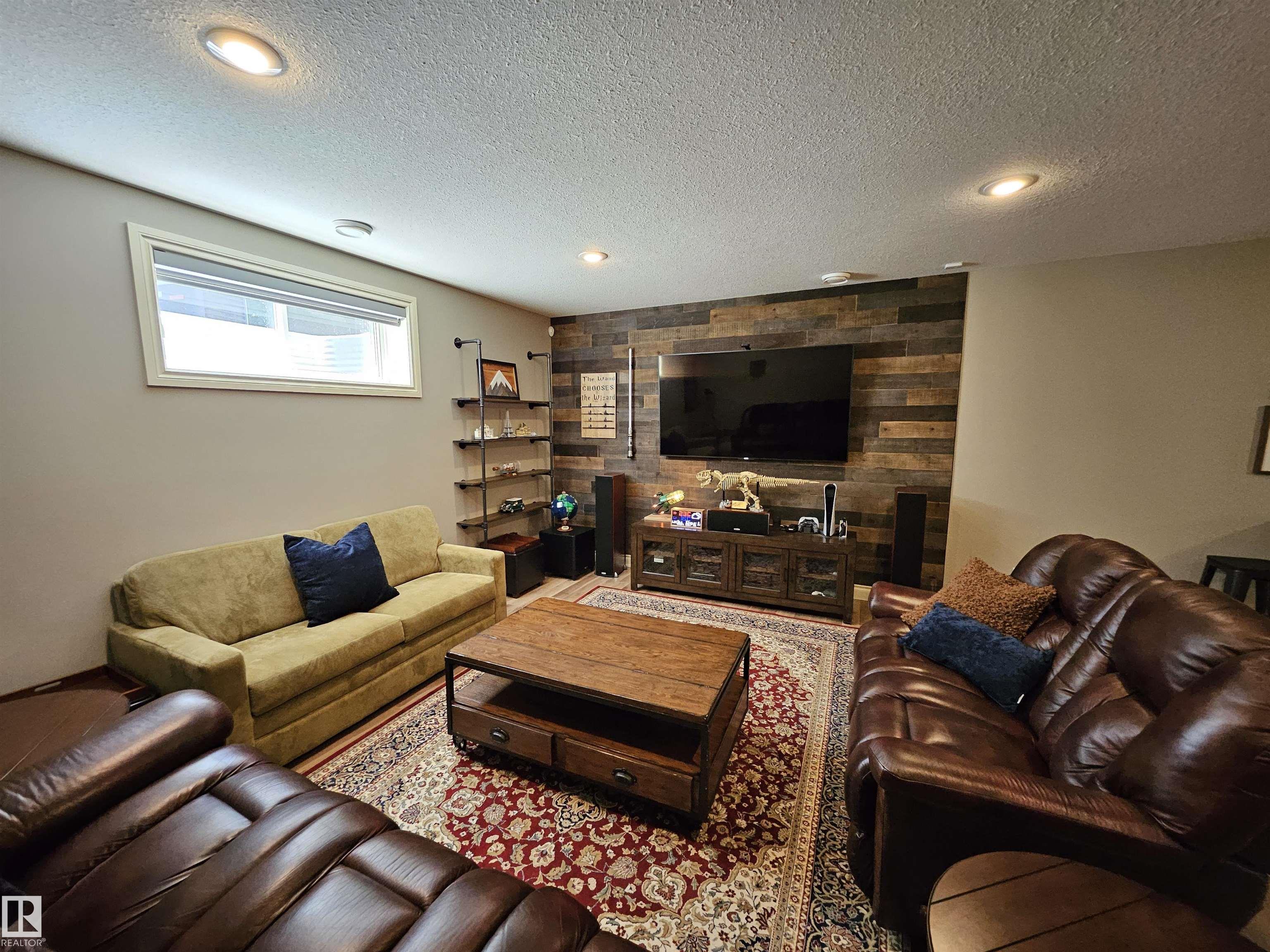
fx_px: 477
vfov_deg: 89.9
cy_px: 476
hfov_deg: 106.2
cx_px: 635
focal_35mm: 13
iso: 320
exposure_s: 1/45.4
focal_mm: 1.74
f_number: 2.2
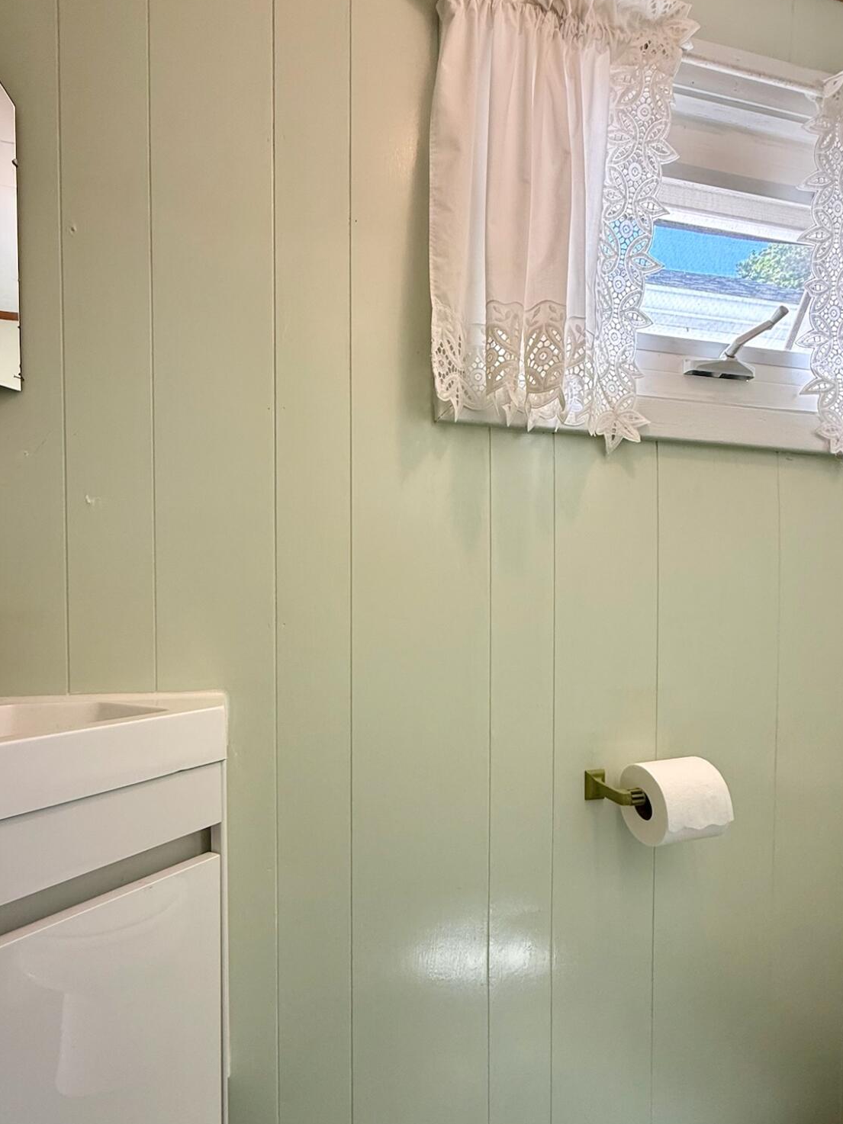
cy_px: 629
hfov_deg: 68.6
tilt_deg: -1.4
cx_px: 400
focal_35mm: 19
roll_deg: -1.9
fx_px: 617
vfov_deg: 84.3
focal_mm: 2.22
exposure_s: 1/99
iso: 125
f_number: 2.2
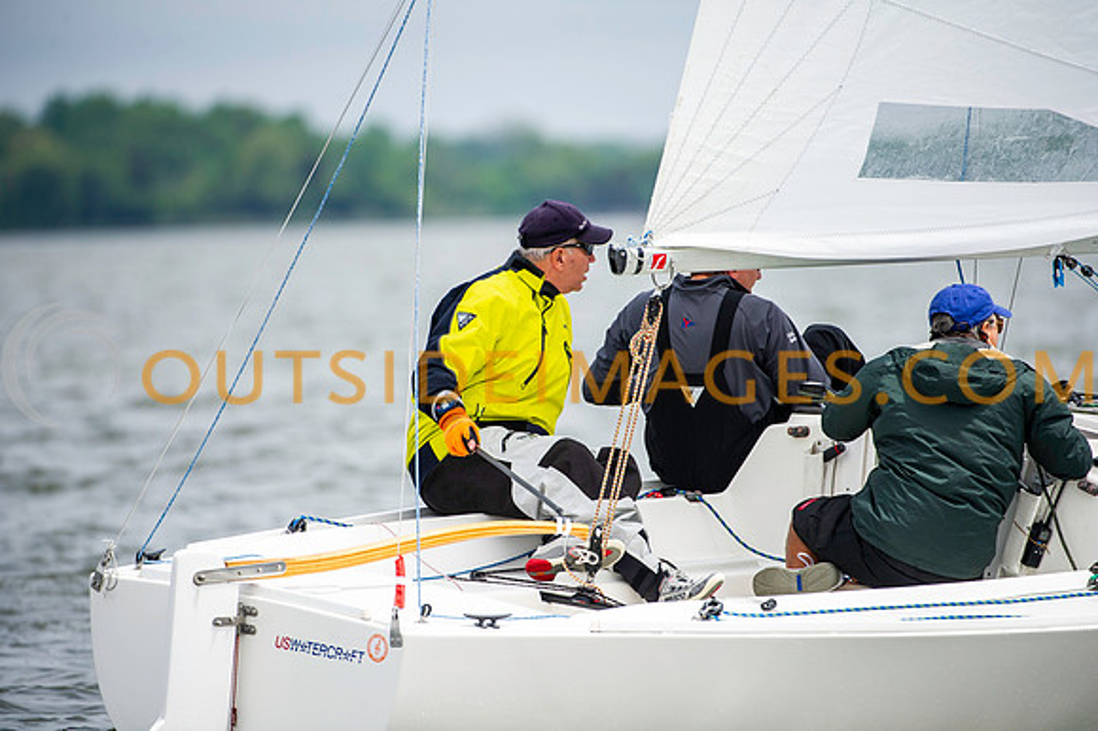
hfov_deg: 5.1
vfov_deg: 3.4
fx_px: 12374
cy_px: 366
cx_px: 549
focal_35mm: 406
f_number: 5
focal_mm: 400
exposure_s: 1/3200
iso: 500
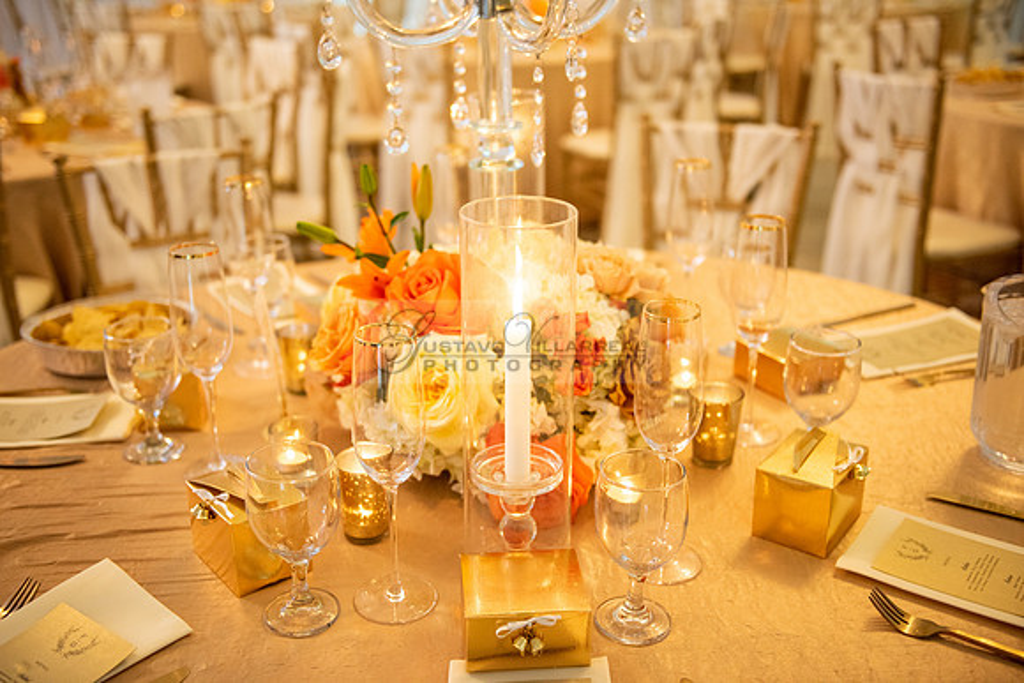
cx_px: 512
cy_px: 342
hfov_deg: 48.4
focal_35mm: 40
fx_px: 1138
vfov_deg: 33.4
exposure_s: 1/80
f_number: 2.8
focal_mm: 40
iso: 1600
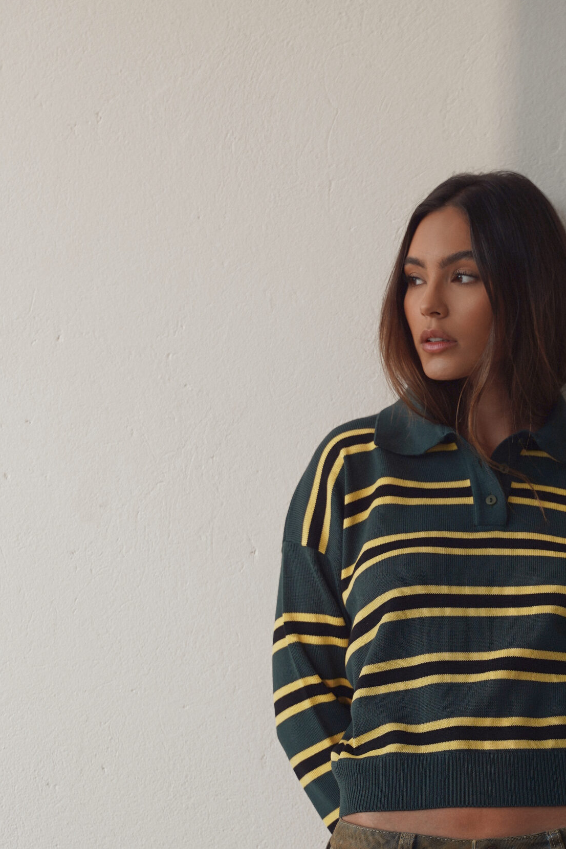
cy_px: 460
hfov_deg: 12.7
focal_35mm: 108
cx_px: 396
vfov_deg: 18.9
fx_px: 2547
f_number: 2.8
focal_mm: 70
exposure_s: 1/200
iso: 125
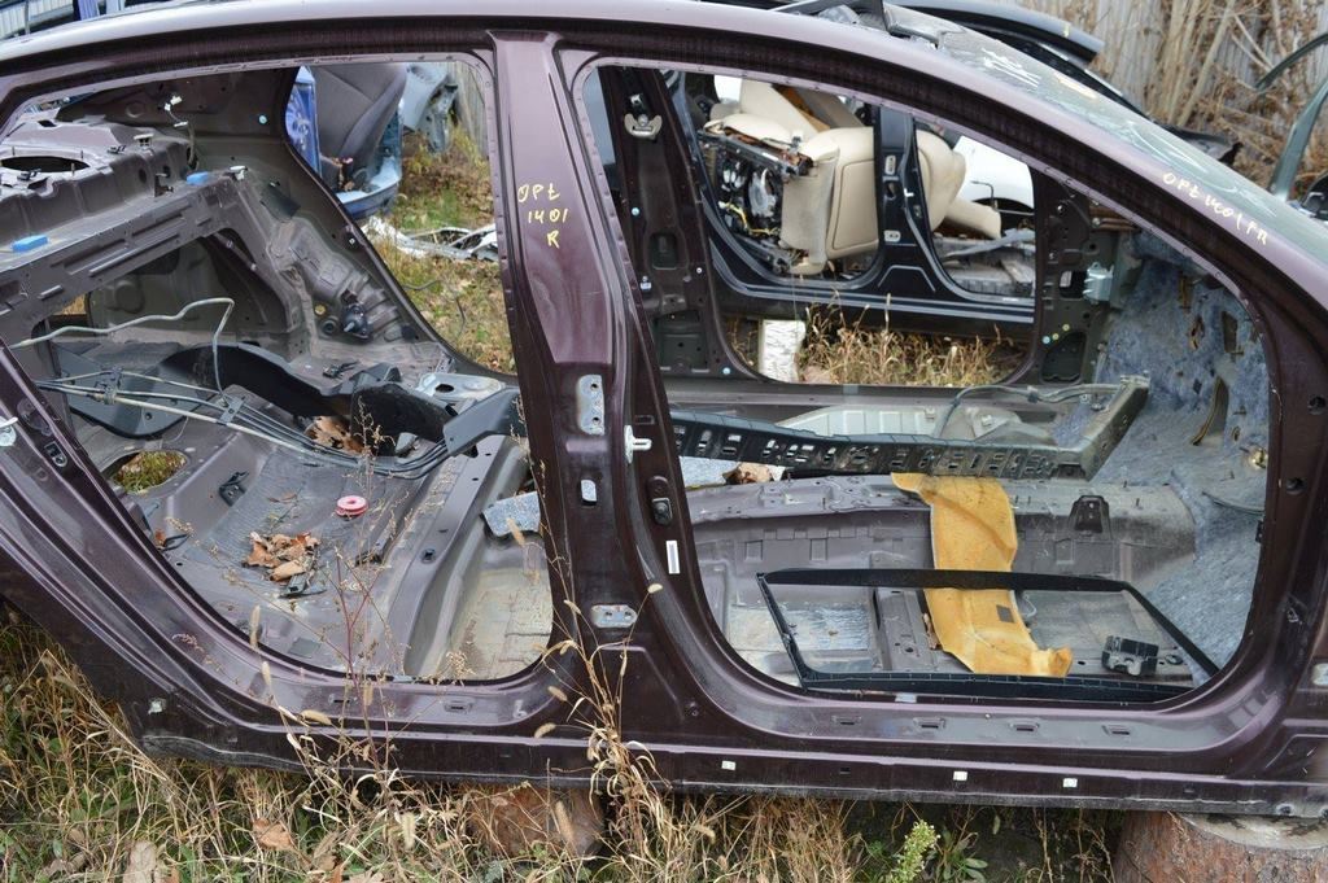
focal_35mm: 32
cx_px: 664
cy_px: 442
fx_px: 1161
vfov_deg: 41.6
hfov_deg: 59.5
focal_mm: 21
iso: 320
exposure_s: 1/125
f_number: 5.6
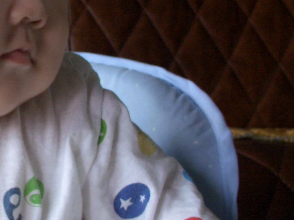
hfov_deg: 18.8
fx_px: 841
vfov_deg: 14.9
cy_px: 72
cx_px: -56
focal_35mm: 99
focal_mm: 7.1
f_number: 2.8
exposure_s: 1/100
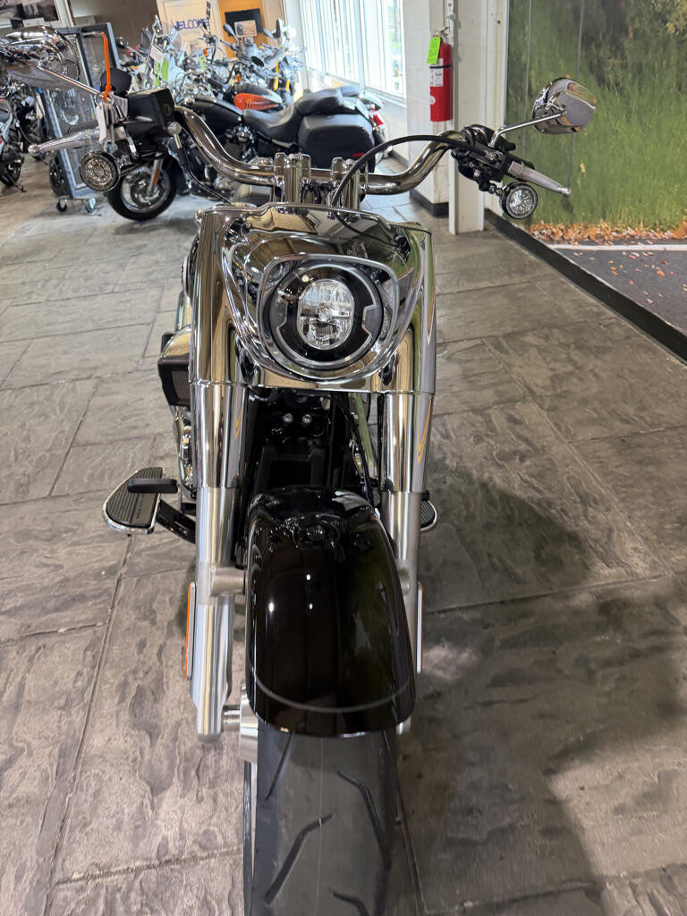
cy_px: 458
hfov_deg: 56.8
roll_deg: +5.8
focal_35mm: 24
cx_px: 344
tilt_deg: -28.0
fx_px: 635
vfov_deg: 71.6
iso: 125
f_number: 1.78
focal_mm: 6.76
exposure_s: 1/60
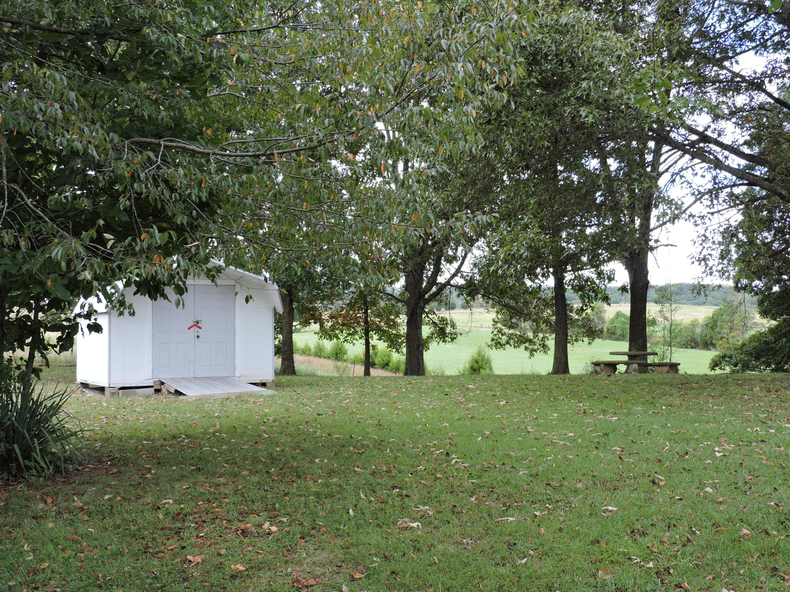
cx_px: 395
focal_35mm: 43
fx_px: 981
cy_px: 296
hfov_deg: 43.9
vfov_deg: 33.6
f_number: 3.4
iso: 100
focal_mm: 7.7
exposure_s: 1/100
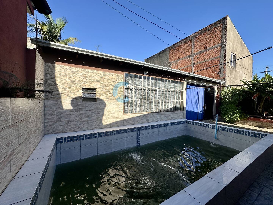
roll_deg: -0.2
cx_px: 136
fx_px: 110
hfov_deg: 102.1
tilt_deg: -1.9
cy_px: 102
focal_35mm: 14
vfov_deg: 85.7
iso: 50
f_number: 2.2
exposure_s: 1/1887
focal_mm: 2.22
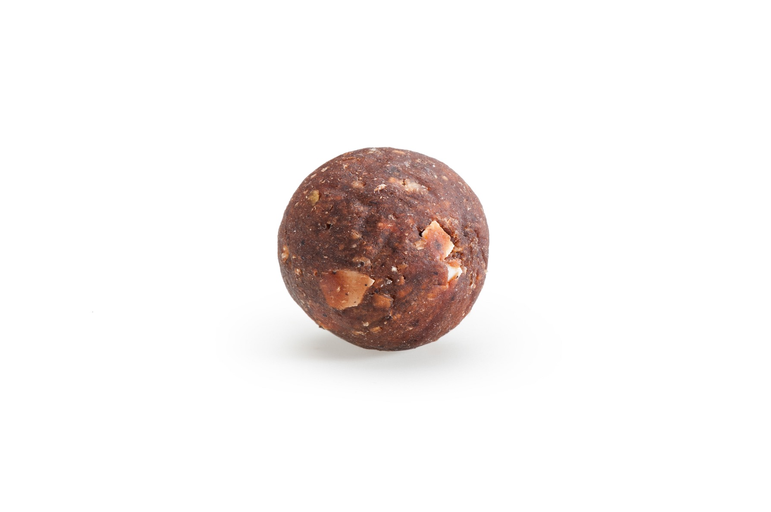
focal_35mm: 105
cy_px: 256
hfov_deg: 19.5
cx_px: 386
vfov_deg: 13.0
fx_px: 2247
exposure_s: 1/125
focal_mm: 105
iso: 200
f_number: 29
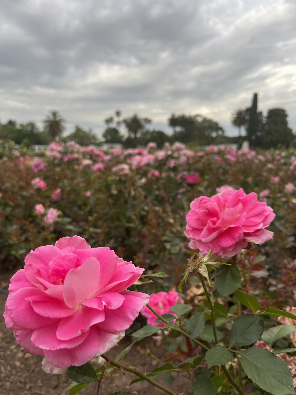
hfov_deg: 53.1
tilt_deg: -9.6
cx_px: 148
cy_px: 198
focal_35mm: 26
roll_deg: +1.1
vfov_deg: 67.3
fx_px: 296
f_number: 1.6
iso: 50
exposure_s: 1/586
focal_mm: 5.1
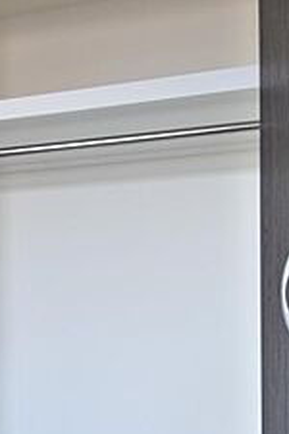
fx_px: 385
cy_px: 307
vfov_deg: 56.8
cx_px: 61
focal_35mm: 32
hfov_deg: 39.6
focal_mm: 10
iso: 100
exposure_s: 1/40
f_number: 4
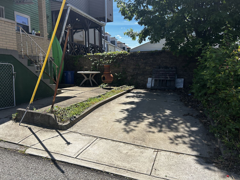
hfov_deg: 67.3
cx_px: 120
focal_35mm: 26
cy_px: 90
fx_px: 180
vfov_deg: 53.1
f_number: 1.5
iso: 50
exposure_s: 1/2994
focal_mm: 5.7
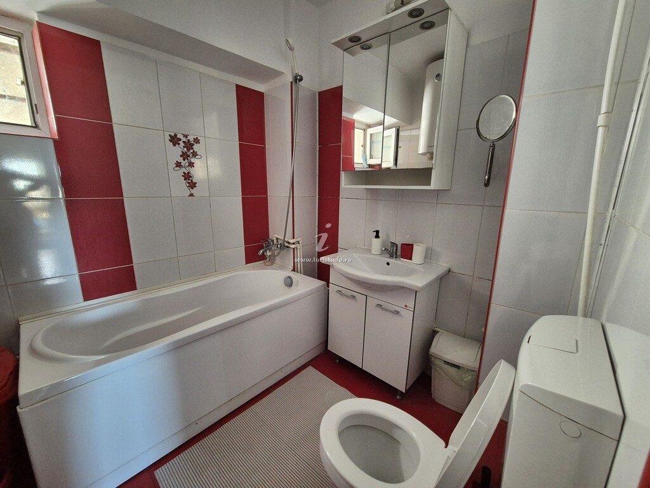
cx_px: 325
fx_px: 244
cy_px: 244
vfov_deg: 89.9
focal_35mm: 13
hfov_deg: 106.2
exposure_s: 1/50
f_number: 2.2
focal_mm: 2.2
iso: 800
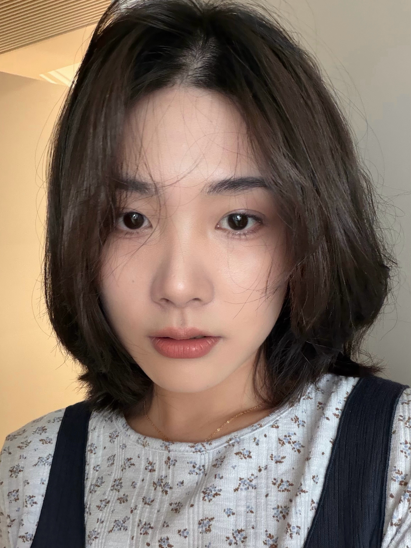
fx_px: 412
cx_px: 206
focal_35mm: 26
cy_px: 274
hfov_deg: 53.1
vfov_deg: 67.3
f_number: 1.5
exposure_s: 1/60
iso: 125
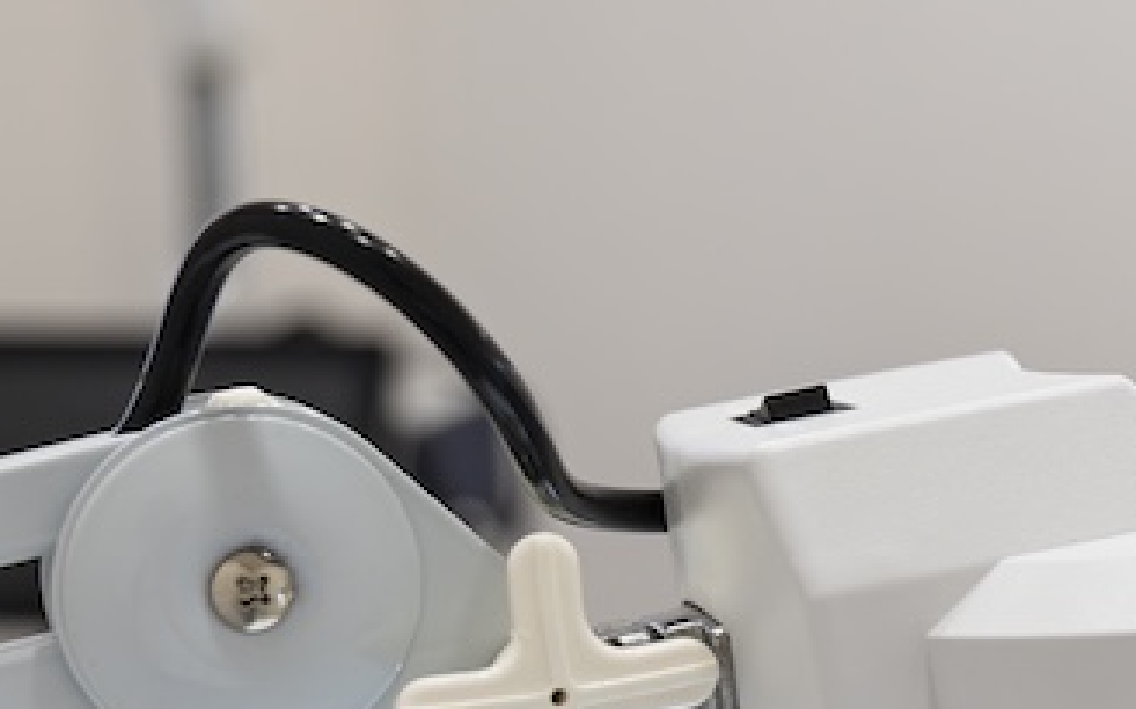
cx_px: 1452
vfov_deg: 9.8
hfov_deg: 14.9
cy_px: 520
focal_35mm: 134
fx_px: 4146
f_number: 4
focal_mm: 43
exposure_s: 1/100
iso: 100
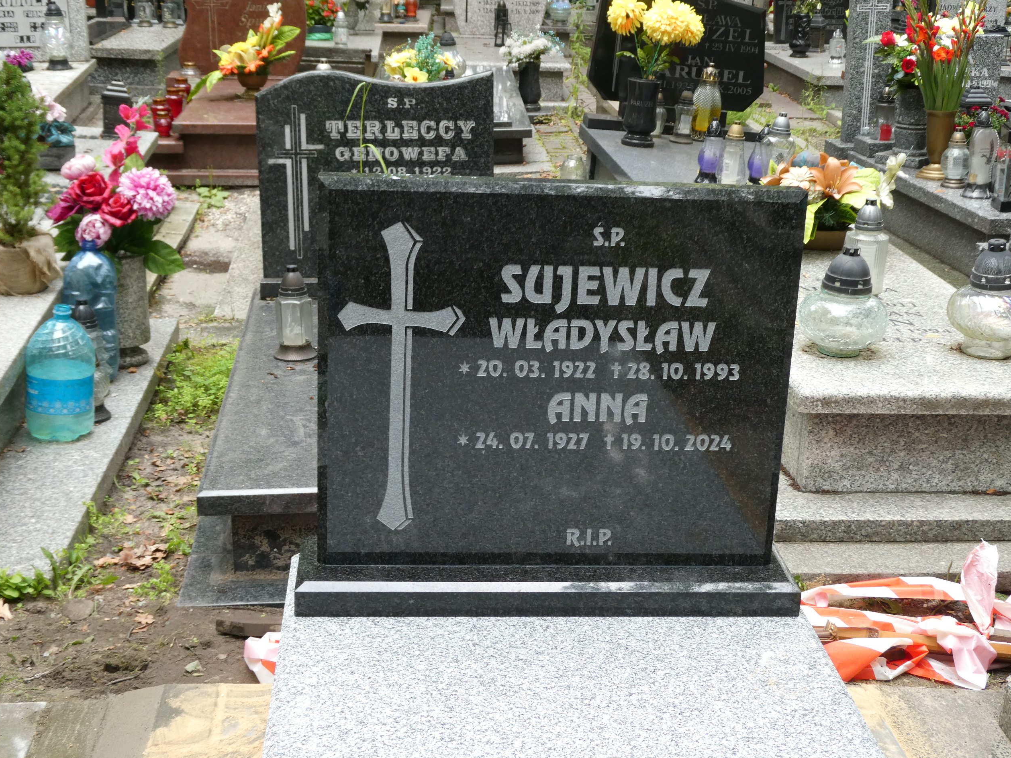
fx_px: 1431
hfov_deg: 38.9
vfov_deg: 29.7
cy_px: 391
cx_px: 502
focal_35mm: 49
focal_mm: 8.4
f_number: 4
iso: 160
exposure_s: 1/80
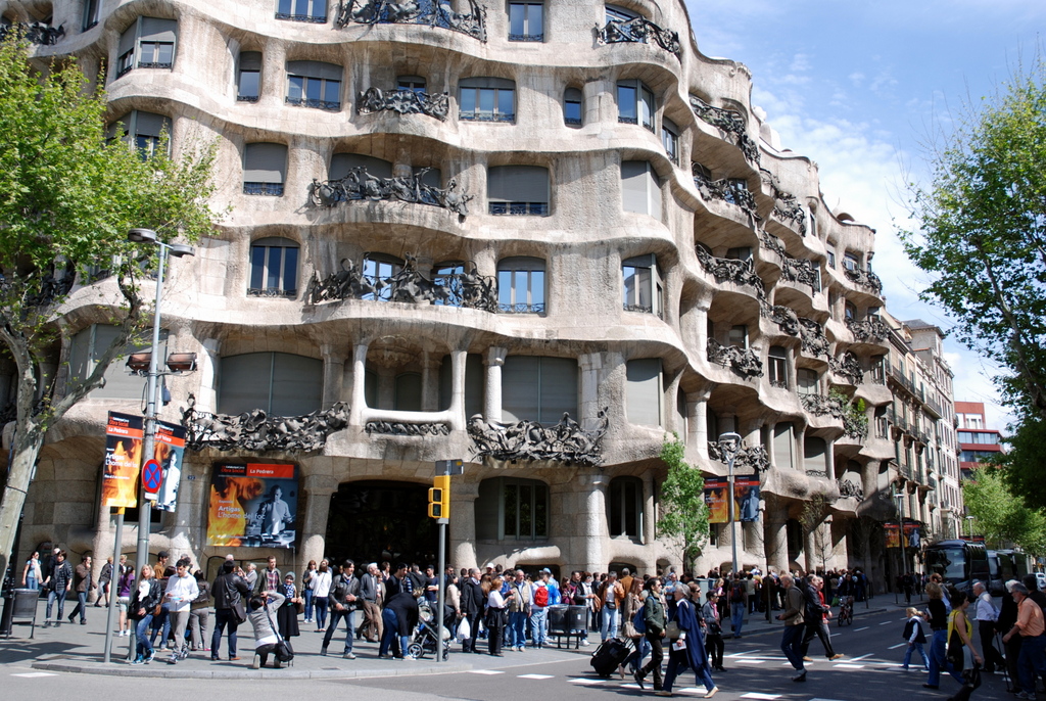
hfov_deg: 57.2
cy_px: 350
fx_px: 960
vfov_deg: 40.1
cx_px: 523
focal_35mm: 33
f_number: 7.1
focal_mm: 22
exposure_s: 1/200
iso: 100
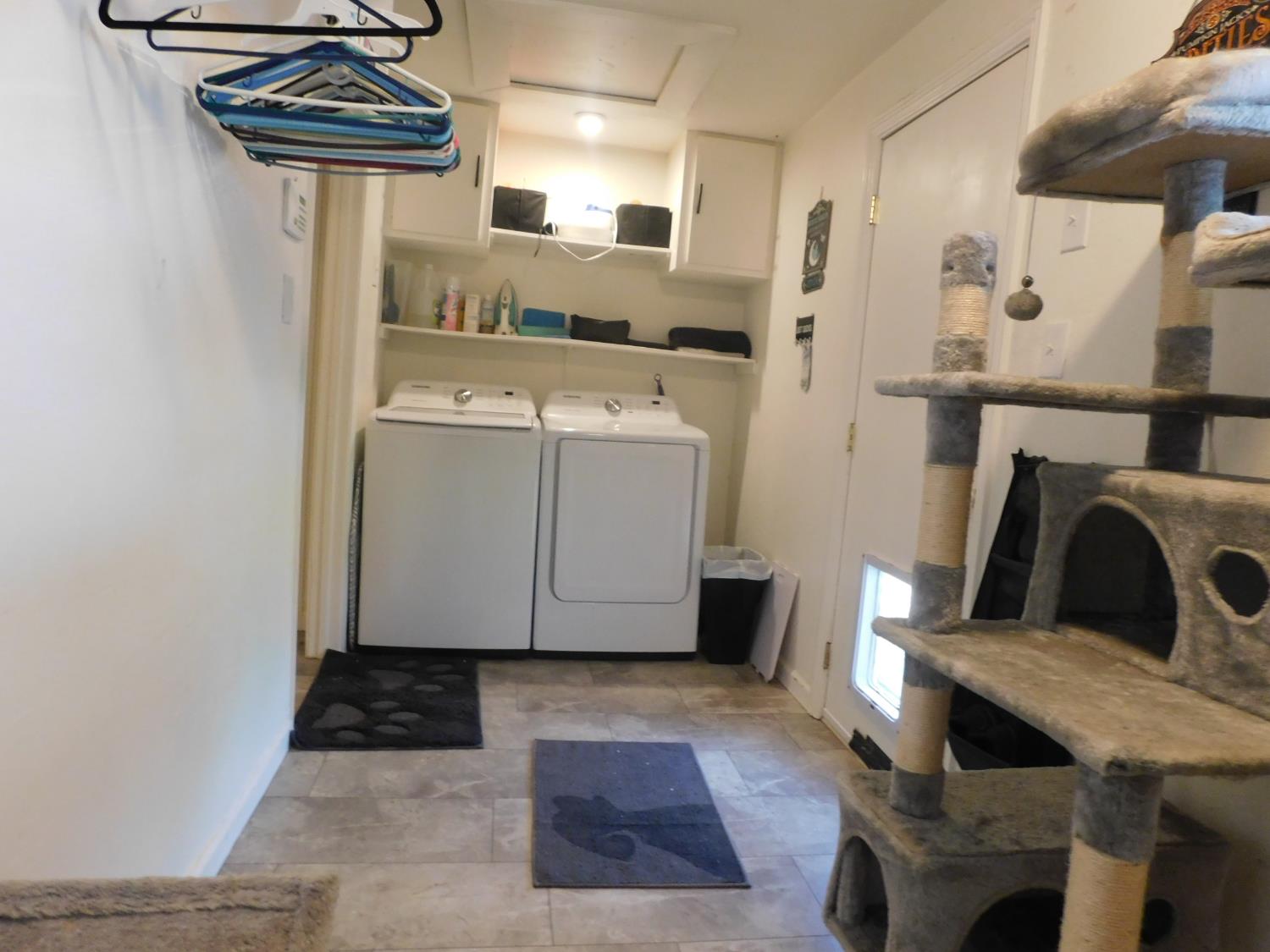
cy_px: 476
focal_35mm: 23
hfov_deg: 73.9
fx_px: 844
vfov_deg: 58.9
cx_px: 635
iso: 320
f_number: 3
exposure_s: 1/30
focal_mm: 4
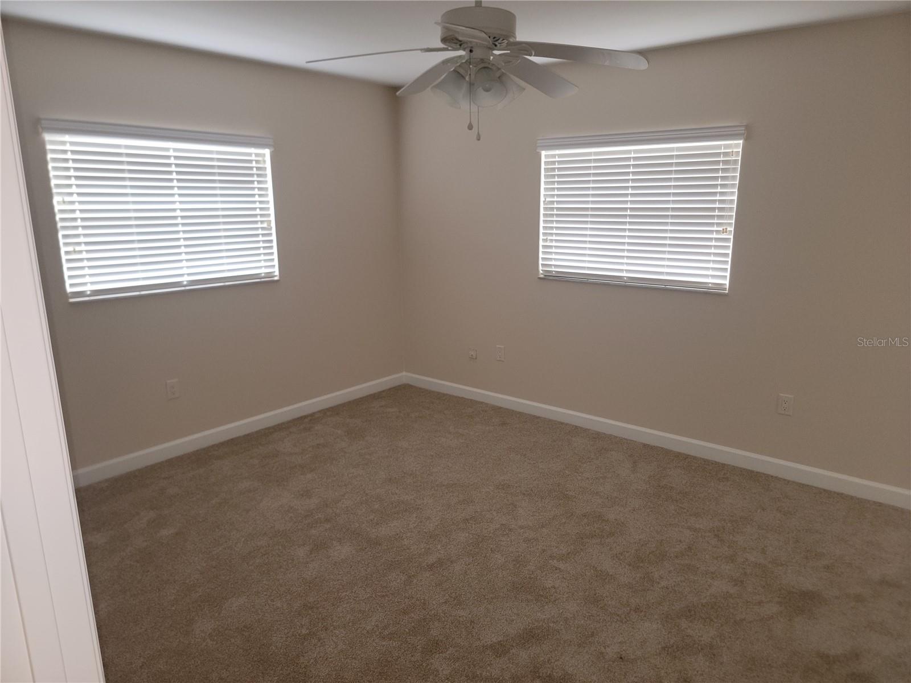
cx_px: 456
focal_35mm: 24
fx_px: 632
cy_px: 342
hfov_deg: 71.6
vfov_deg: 56.8
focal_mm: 6.7
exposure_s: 1/24
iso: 100
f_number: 1.8
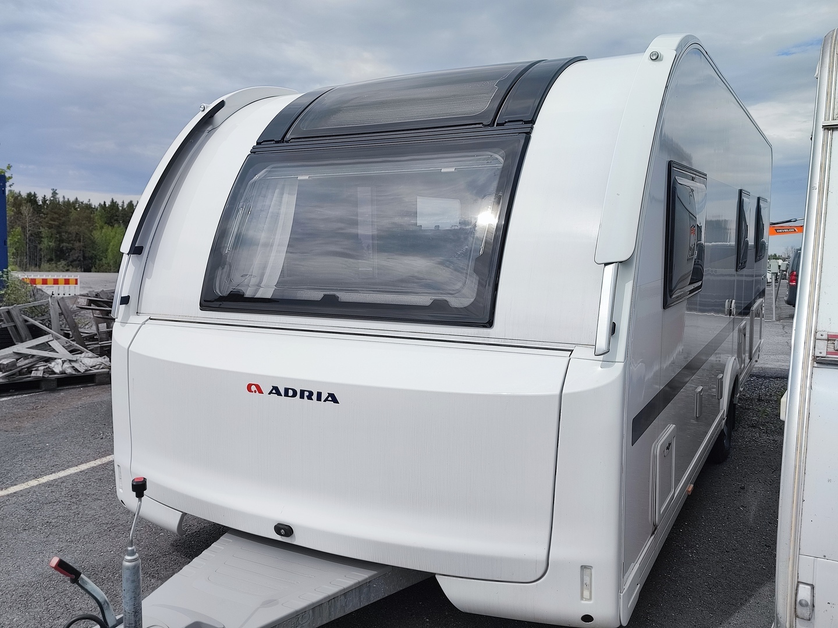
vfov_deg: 54.9
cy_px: 314
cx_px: 419
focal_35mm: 25
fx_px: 605
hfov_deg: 69.4
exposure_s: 1/912
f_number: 1.75
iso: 50
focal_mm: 5.96
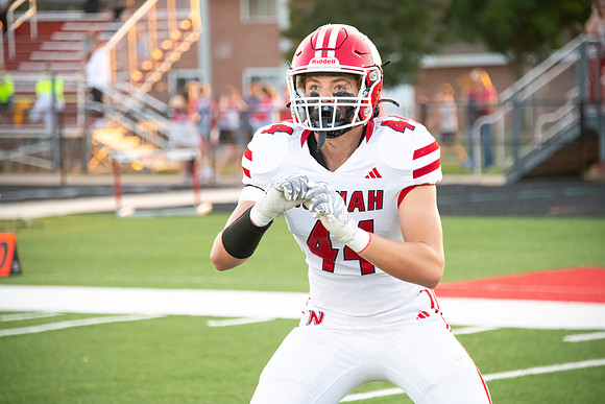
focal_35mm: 200
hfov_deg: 10.3
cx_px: 302
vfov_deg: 6.9
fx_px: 3362
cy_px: 202
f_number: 5.6
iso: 4000
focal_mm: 200
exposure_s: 1/800
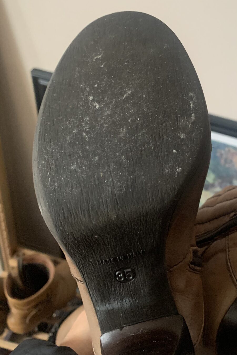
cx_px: 198
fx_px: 405
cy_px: 155
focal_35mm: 41
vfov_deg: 47.3
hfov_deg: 31.6
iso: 400
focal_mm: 4.25
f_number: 1.8
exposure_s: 1/60
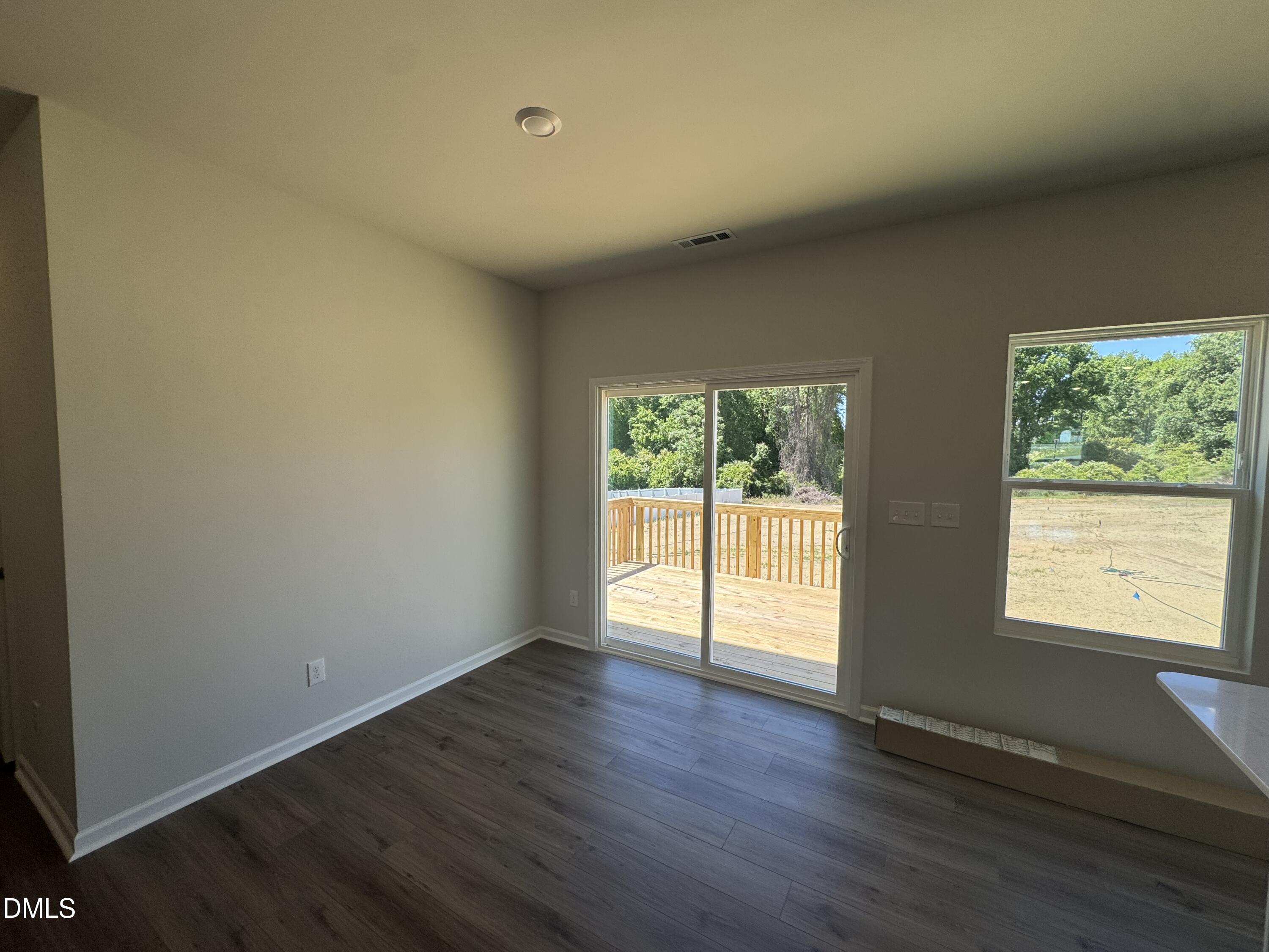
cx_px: 634
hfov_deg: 102.1
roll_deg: -0.5
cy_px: 476
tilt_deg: -3.5
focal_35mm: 14
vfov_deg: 85.7
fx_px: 513
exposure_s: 1/338
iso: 40
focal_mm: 2.22
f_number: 2.2
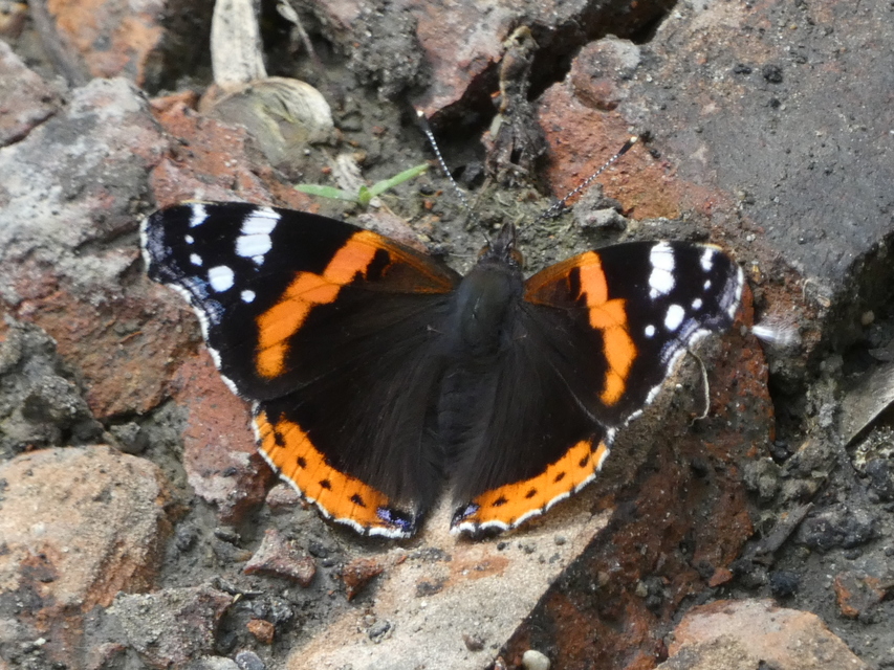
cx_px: 447
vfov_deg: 2.9
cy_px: 335
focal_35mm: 515
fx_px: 13302
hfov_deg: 3.8
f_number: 5.6
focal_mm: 92.3
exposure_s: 1/100
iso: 250
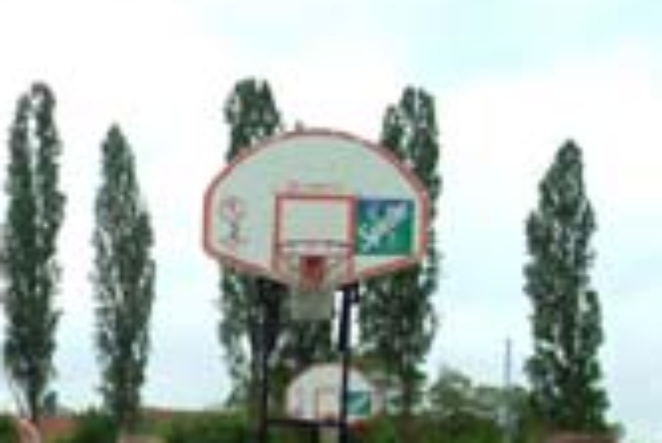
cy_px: 507
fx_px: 1424
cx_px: 48
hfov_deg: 25.3
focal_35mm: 77
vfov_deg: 17.0
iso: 400
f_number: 9.5
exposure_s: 1/350
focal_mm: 19
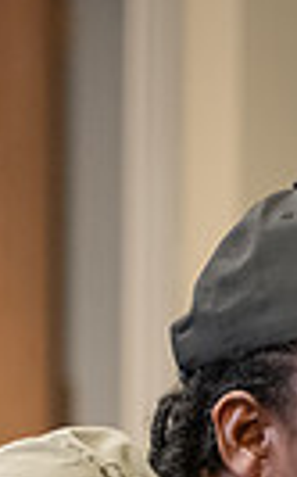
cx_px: 515
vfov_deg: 5.9
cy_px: 486
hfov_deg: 3.7
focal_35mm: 356
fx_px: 4615
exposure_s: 1/200
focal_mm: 80
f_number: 2.8
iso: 2500
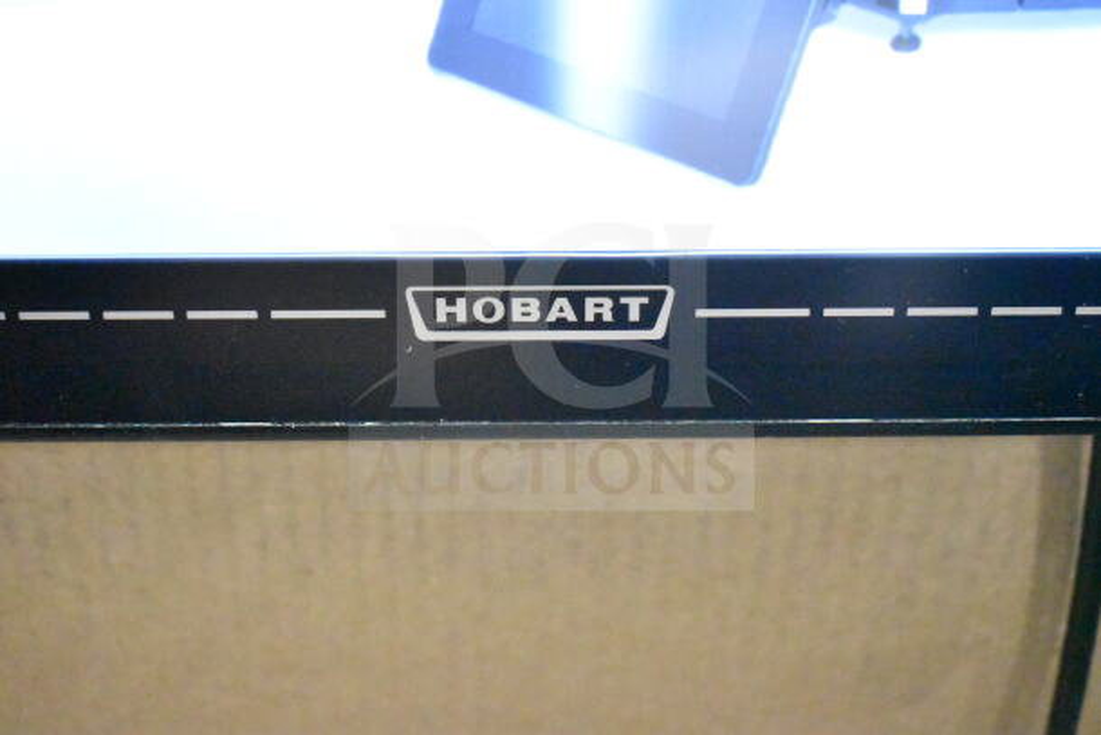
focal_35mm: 57
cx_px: 550
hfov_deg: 35.0
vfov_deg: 23.8
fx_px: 1744
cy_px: 368
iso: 25600
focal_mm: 38
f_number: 4.8
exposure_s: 1/60
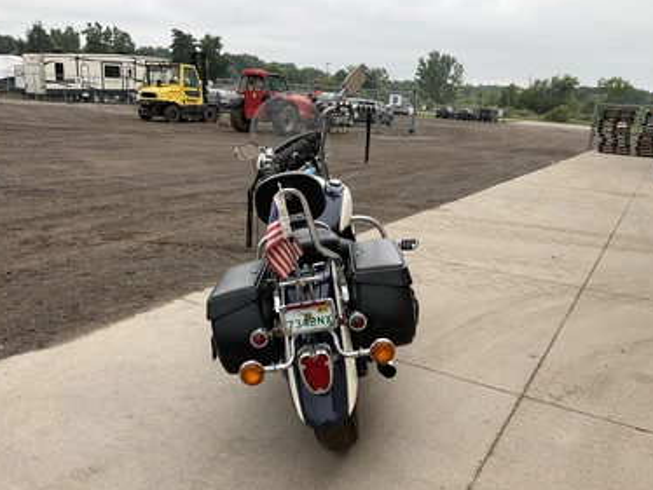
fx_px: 585
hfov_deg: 58.3
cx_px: 328
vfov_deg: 45.5
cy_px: 255
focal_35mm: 31
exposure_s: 1/153
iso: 20
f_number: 1.8
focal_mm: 3
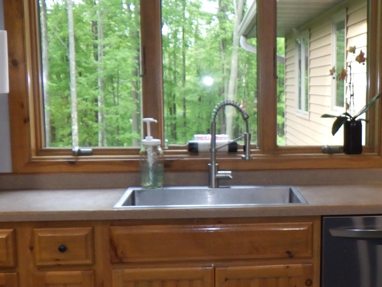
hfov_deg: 32.7
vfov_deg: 25.6
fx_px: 629
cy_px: 171
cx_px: 311
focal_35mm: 57
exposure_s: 1/40
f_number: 3.5
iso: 320
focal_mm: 5
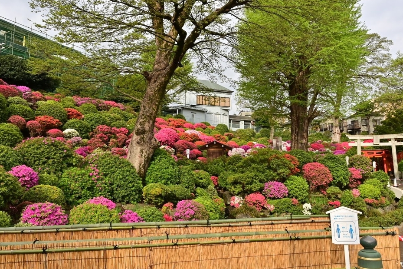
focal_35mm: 31
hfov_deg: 60.3
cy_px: 118
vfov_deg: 42.2
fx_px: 347
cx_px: 205
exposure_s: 1/400
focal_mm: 24
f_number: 11
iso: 640
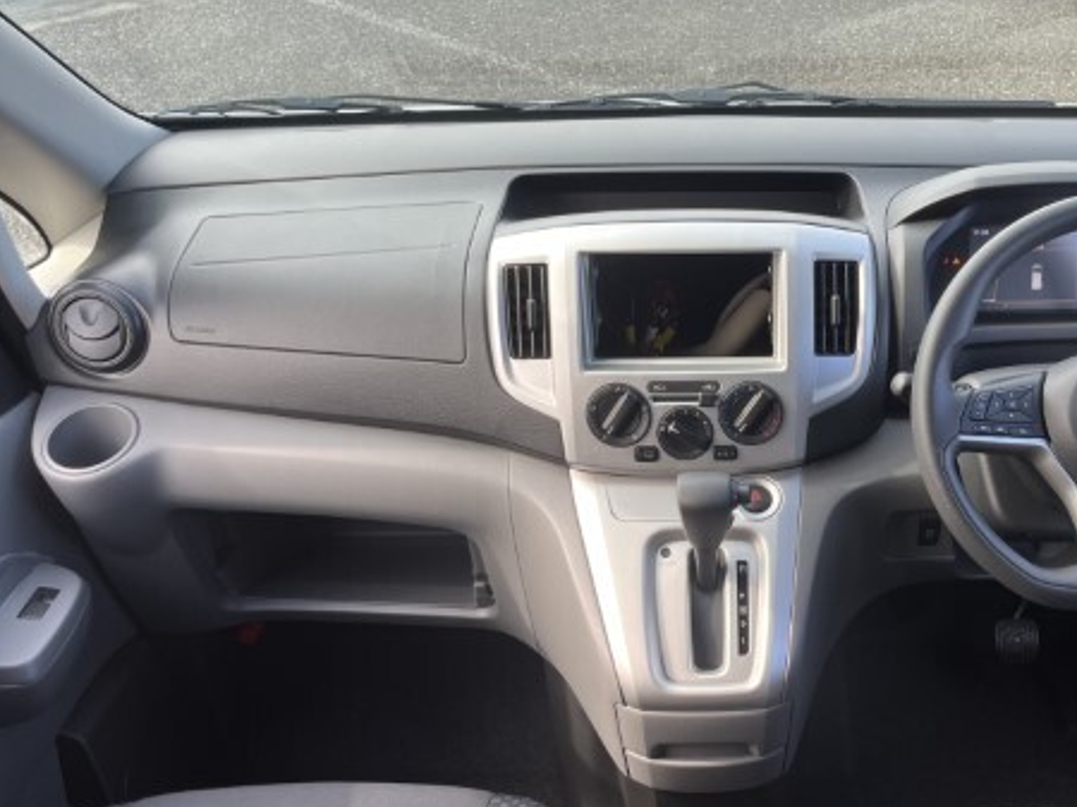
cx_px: 725
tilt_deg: -37.2
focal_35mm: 37
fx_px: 1151
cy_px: 529
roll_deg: -0.8
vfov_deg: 38.3
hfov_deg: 49.2
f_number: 1.6
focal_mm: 5.1
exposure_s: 1/127
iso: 32
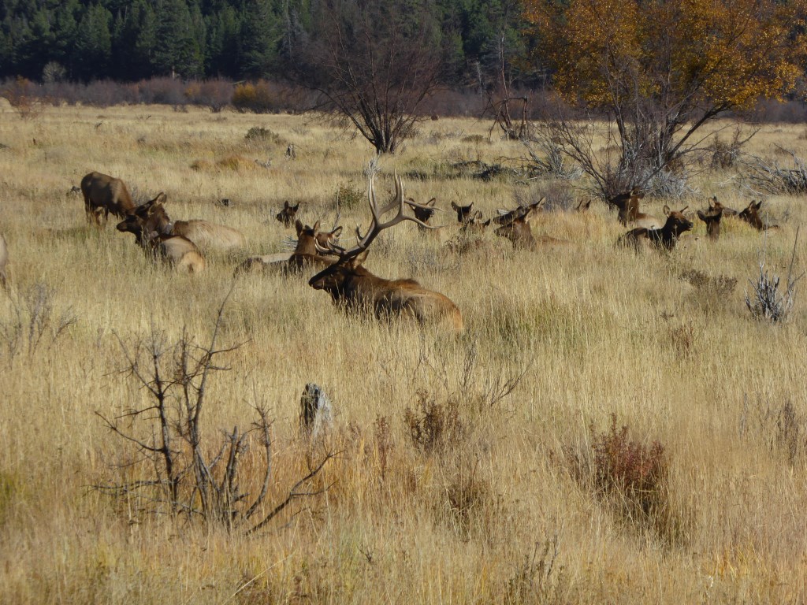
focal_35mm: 358
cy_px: 302
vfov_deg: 4.2
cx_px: 404
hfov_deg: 5.5
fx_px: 8346
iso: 100
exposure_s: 1/400
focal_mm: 57.7
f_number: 5.9
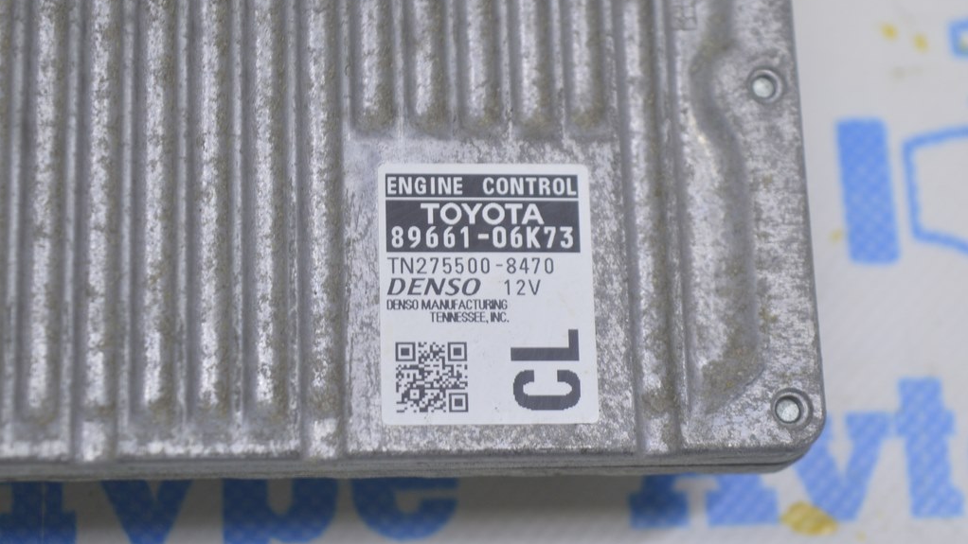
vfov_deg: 14.0
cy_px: 247
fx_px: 2221
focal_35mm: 87
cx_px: 484
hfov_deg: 24.6
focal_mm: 55
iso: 400
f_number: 5.6
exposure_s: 1/20
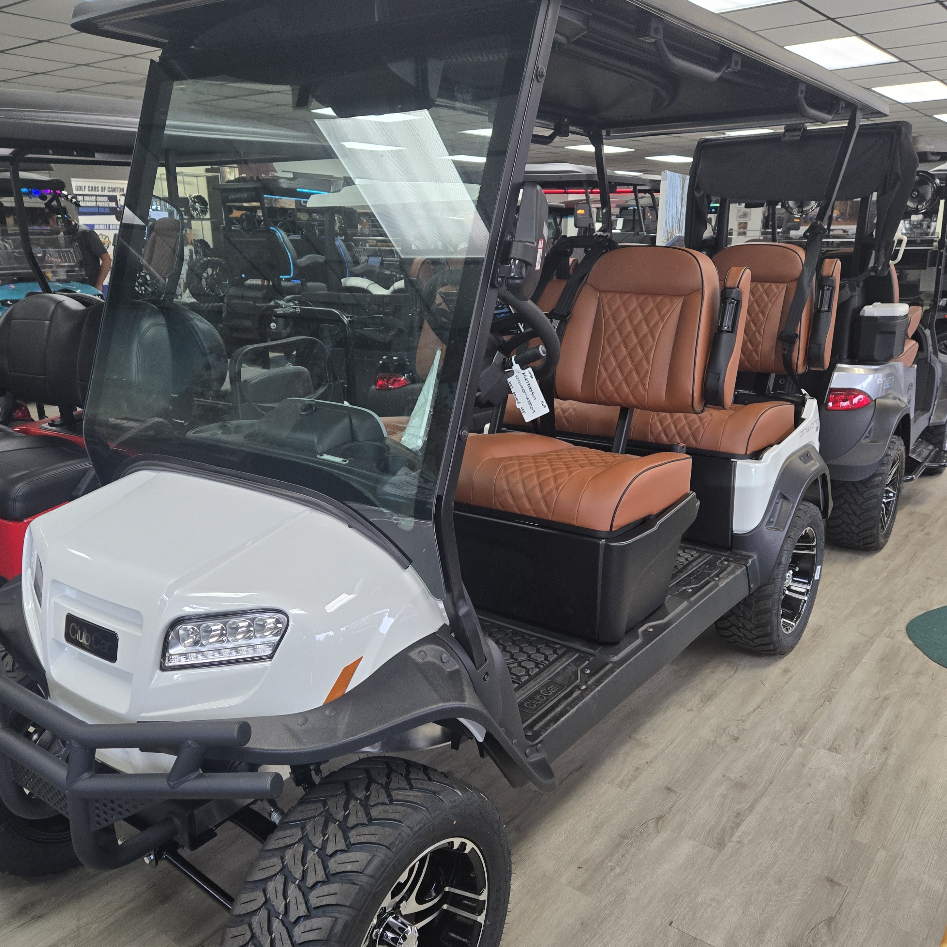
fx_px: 867
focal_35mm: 28
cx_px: 468
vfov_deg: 57.1
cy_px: 543
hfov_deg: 57.3
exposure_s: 1/120
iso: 100
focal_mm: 5.4
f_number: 1.8
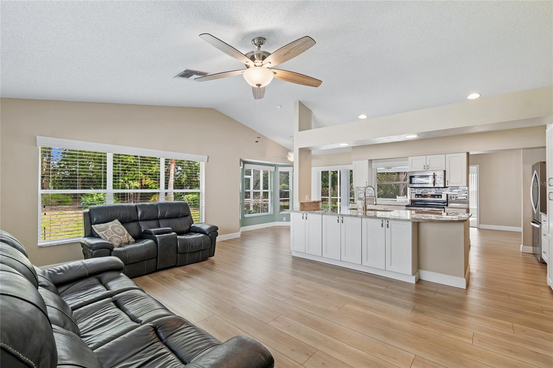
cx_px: 276
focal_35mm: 15
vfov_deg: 77.3
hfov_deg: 100.4
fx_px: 230
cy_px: 184
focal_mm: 10
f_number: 7.1
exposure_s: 1/5
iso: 100
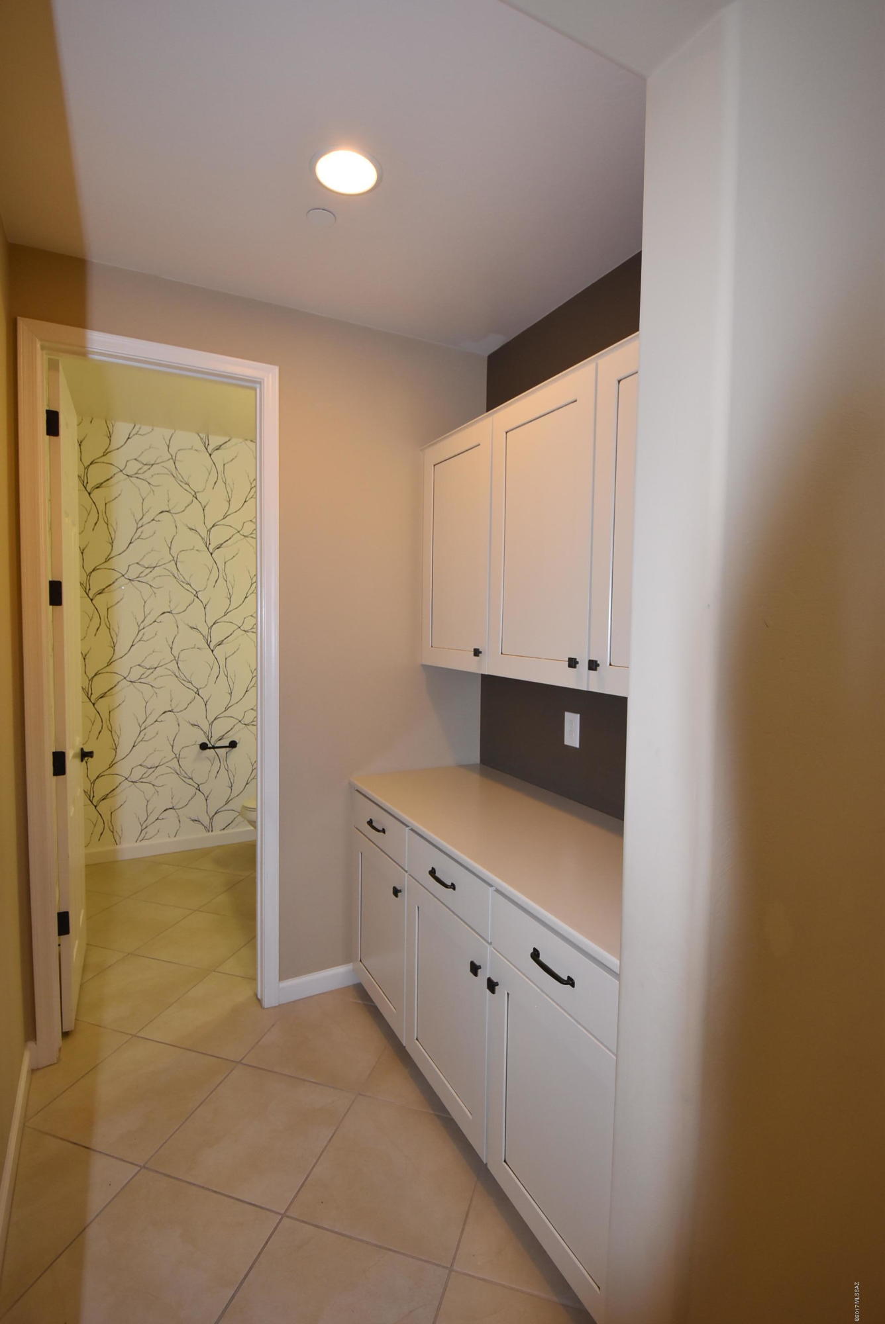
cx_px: 442
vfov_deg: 94.9
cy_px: 662
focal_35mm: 16
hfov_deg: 72.1
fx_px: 608
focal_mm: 11
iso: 800
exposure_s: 1/80
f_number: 4.5
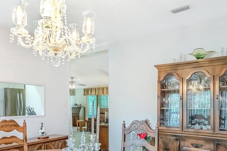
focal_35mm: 27
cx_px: 117
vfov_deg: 46.5
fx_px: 170
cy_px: 111
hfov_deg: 67.4
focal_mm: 14
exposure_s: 1/1000
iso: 2500
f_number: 4
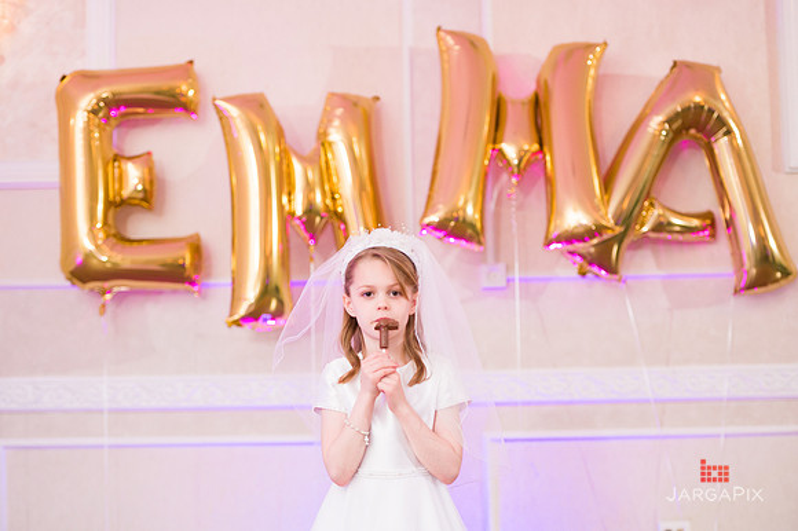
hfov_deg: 25.4
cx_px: 399
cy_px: 266
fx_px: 1772
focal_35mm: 80
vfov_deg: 17.0
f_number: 3.2
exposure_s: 1/200
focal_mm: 80
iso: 1600
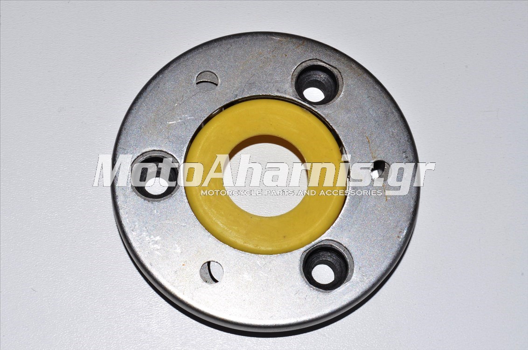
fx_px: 1208
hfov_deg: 24.7
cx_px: 264
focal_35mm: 82
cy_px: 175
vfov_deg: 16.5
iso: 160
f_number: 20
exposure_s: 1/125
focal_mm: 55
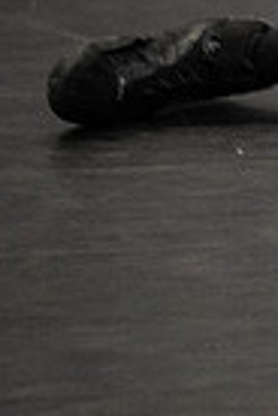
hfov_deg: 1.5
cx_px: 961
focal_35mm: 929
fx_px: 10760
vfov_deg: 2.2
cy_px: -57
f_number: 2.8
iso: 3200
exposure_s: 1/1000
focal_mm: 165
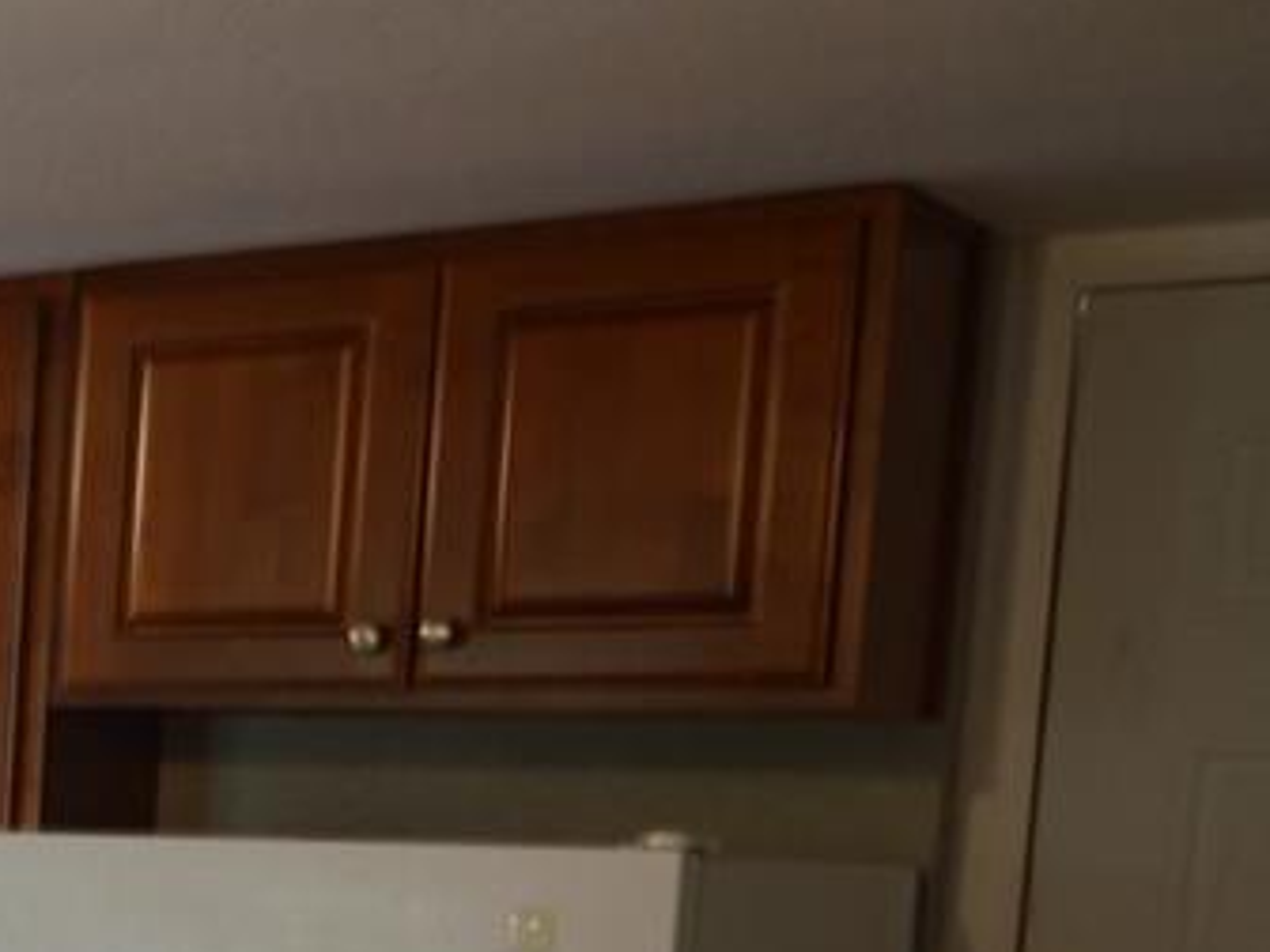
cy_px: 1071
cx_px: -930
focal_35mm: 75
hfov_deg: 19.9
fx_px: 2762
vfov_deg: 18.7
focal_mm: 11
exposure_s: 1/6
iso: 100
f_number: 2.8
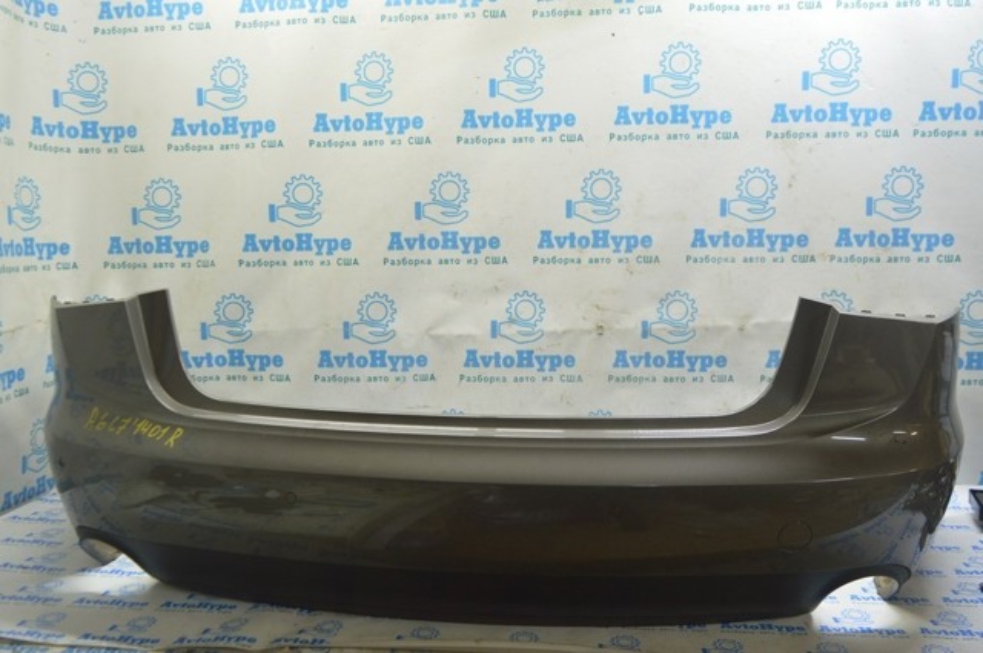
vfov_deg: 39.9
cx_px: 492
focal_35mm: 33
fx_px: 900
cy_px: 326
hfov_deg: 57.3
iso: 400
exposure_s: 1/20
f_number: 5.6
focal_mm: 22
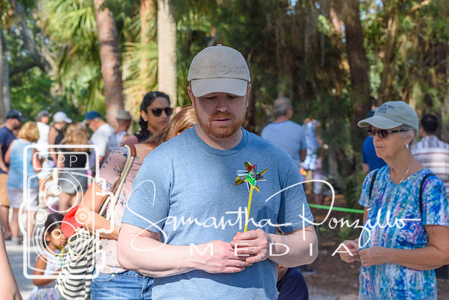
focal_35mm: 105
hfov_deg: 19.5
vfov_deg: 13.0
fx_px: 1310
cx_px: 224
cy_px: 150
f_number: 6.3
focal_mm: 70
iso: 200
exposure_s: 1/640
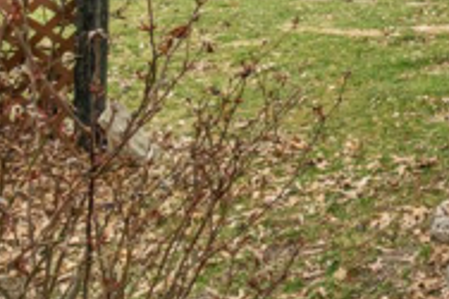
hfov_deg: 23.3
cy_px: -103
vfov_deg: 20.4
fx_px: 748
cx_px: 745
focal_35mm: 60
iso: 400
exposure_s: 1/320
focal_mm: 10
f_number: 9
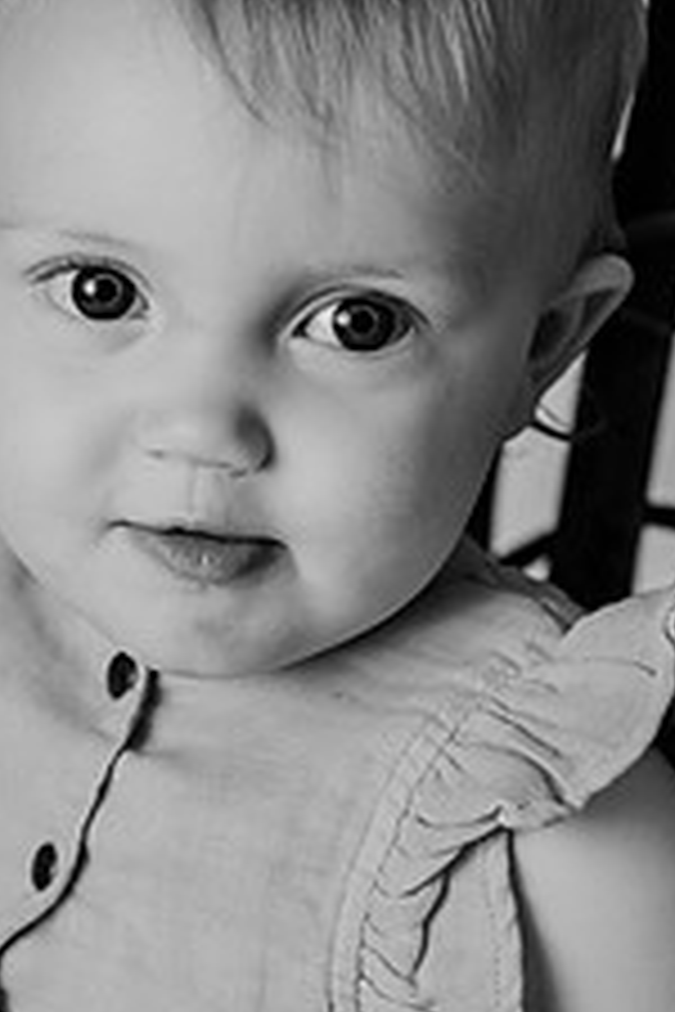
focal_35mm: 170
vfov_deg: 12.1
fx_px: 4781
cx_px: 261
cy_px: 342
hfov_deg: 8.1
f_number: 3.2
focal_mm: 85
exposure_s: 1/160
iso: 100
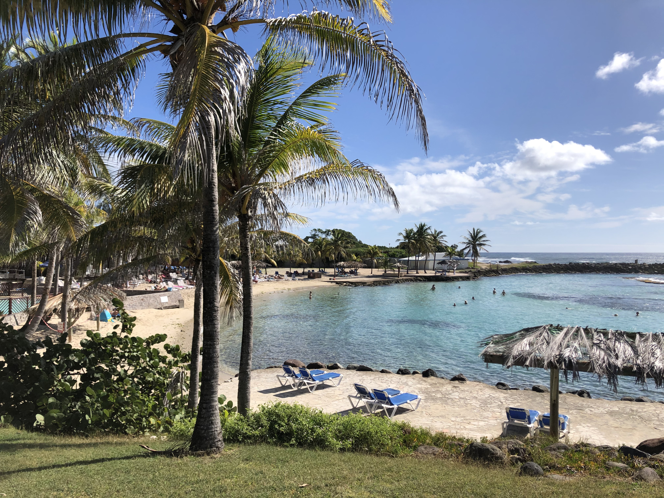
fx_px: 537
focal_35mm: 28
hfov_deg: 63.4
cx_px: 332
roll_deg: +0.5
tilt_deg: +0.2
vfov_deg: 49.7
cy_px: 249
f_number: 1.8
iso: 20
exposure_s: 1/3436
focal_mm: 4
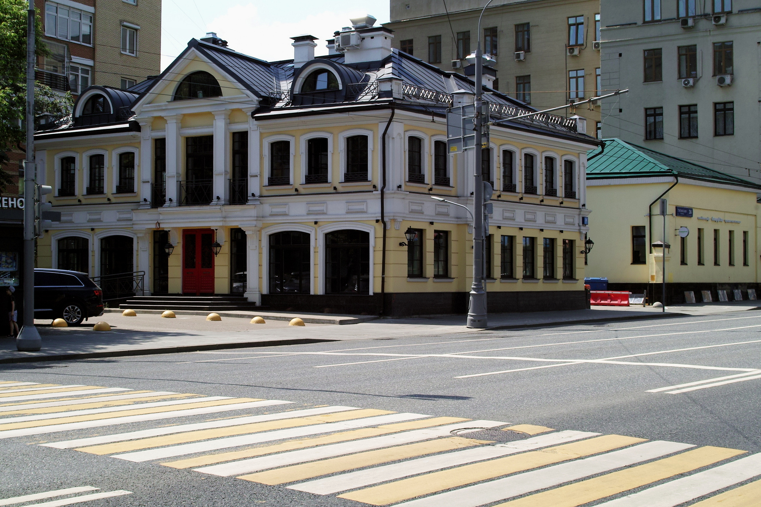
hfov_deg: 41.9
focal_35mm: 47
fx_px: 993
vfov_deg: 28.6
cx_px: 380
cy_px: 254
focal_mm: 28
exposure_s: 1/200
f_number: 9
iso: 100
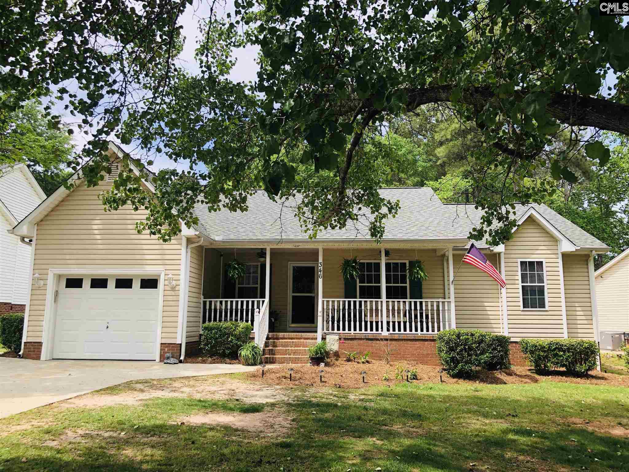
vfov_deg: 49.7
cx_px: 314
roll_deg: +0.1
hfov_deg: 63.4
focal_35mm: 28
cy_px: 236
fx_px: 509
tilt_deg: +8.9
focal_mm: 4
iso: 20
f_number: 1.8
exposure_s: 1/796
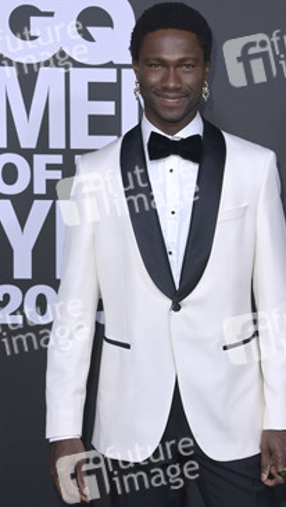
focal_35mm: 55
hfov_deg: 21.9
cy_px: 263
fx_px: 740
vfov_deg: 37.8
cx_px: 168
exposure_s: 1/250
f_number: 5.6
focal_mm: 48
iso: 1000
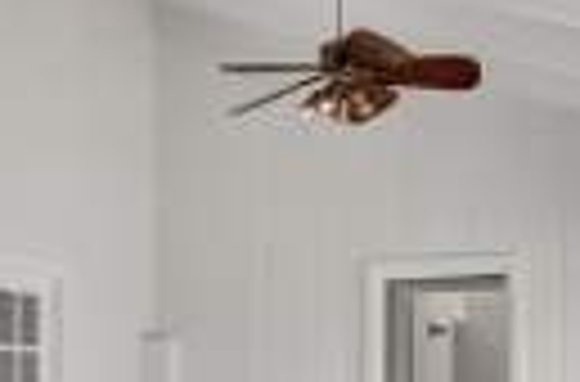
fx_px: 899
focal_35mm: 56
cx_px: 135
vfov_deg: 23.0
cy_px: 384
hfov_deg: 34.9
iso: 1100
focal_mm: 10
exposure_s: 1/25
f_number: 8
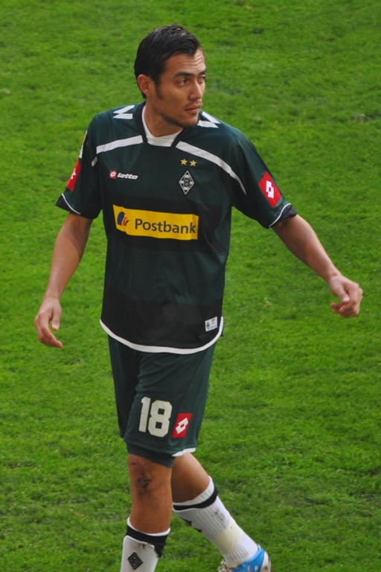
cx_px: 190
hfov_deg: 4.6
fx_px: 4762
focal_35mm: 300
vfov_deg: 6.9
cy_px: 286
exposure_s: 1/160
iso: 800
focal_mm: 200
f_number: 5.6
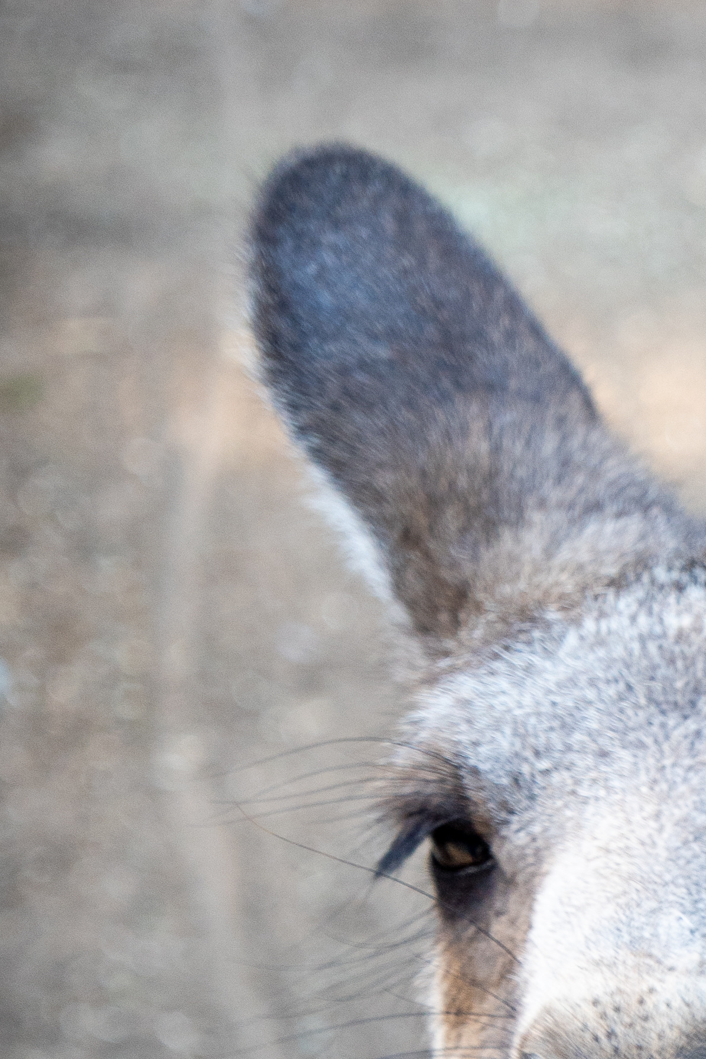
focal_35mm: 156
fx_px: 4578
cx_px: 1097
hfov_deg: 8.6
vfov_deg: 12.9
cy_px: 1194
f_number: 4
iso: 200
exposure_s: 1/160
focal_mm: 31
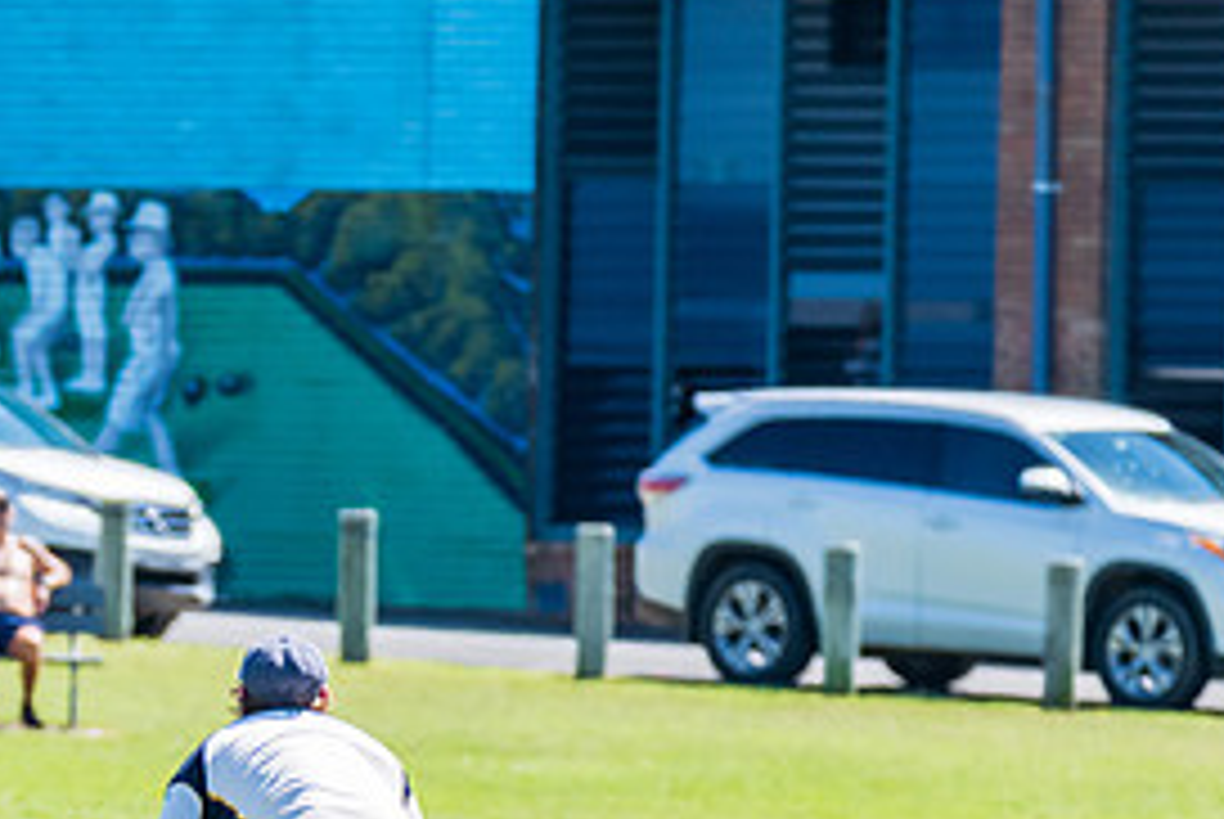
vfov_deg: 1.7
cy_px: 831
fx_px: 27399
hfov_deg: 2.6
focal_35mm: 805
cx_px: -267
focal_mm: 320
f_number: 6.3
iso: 640
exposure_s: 1/2000
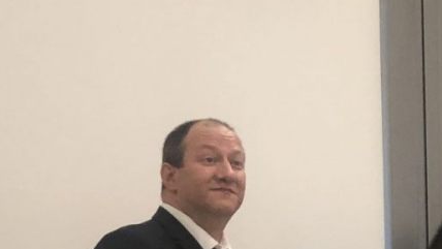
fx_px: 1336
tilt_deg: -0.4
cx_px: 743
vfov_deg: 10.5
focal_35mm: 114
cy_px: 281
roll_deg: -1.6
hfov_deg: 16.4
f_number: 1.8
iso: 64
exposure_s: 1/17
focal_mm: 3.99
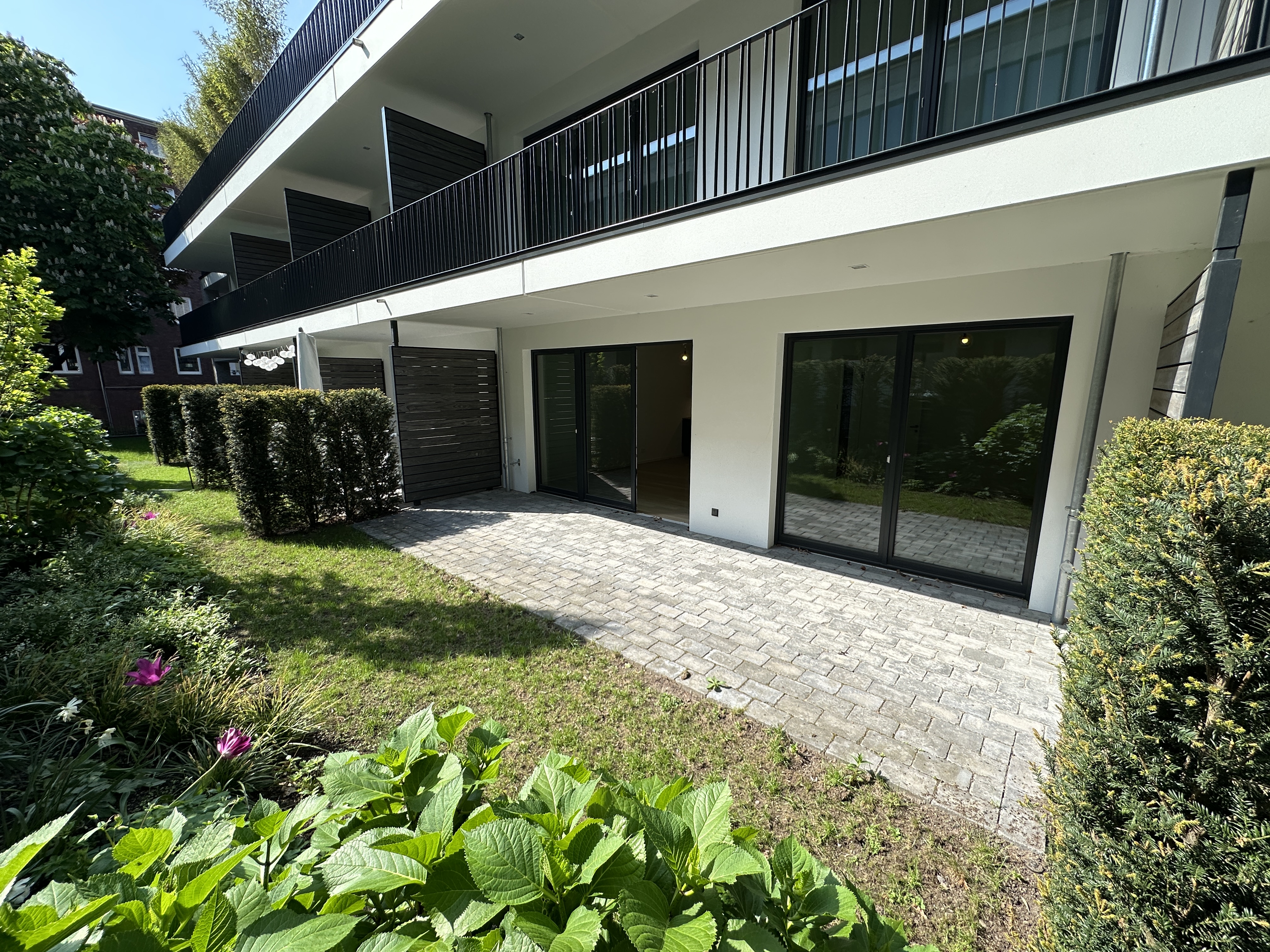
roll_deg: +0.3
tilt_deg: -10.0
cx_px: 635
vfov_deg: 85.7
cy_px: 476
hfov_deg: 102.1
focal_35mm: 14
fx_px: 514
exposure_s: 1/807
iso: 40
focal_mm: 2.22
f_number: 2.2
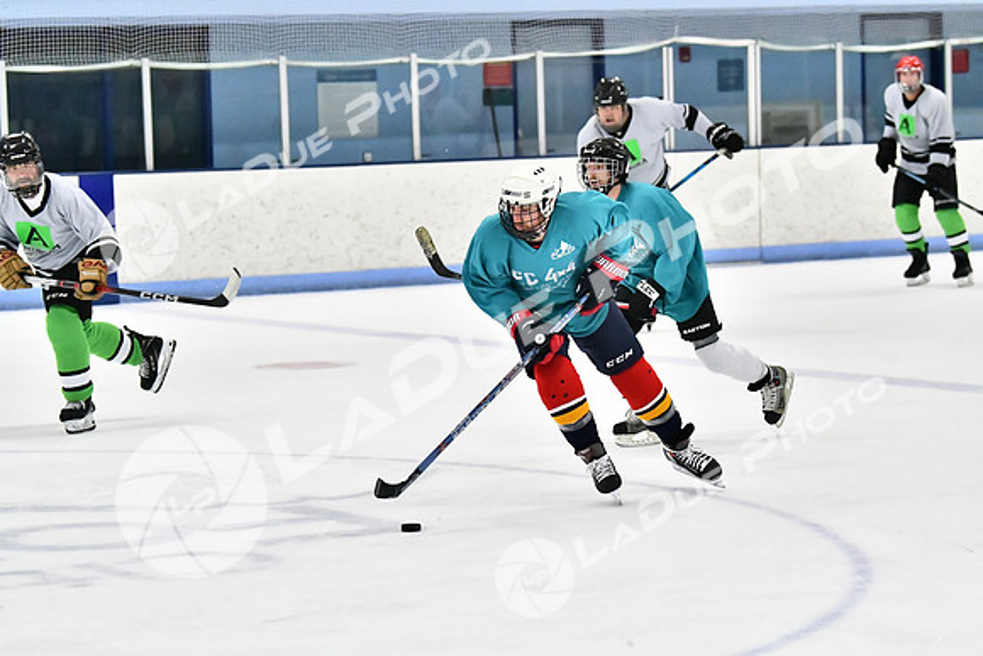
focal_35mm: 153
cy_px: 328
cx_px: 492
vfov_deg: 9.0
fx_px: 4179
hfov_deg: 13.4
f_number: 2.8
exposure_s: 1/1600
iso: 8000
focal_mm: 102
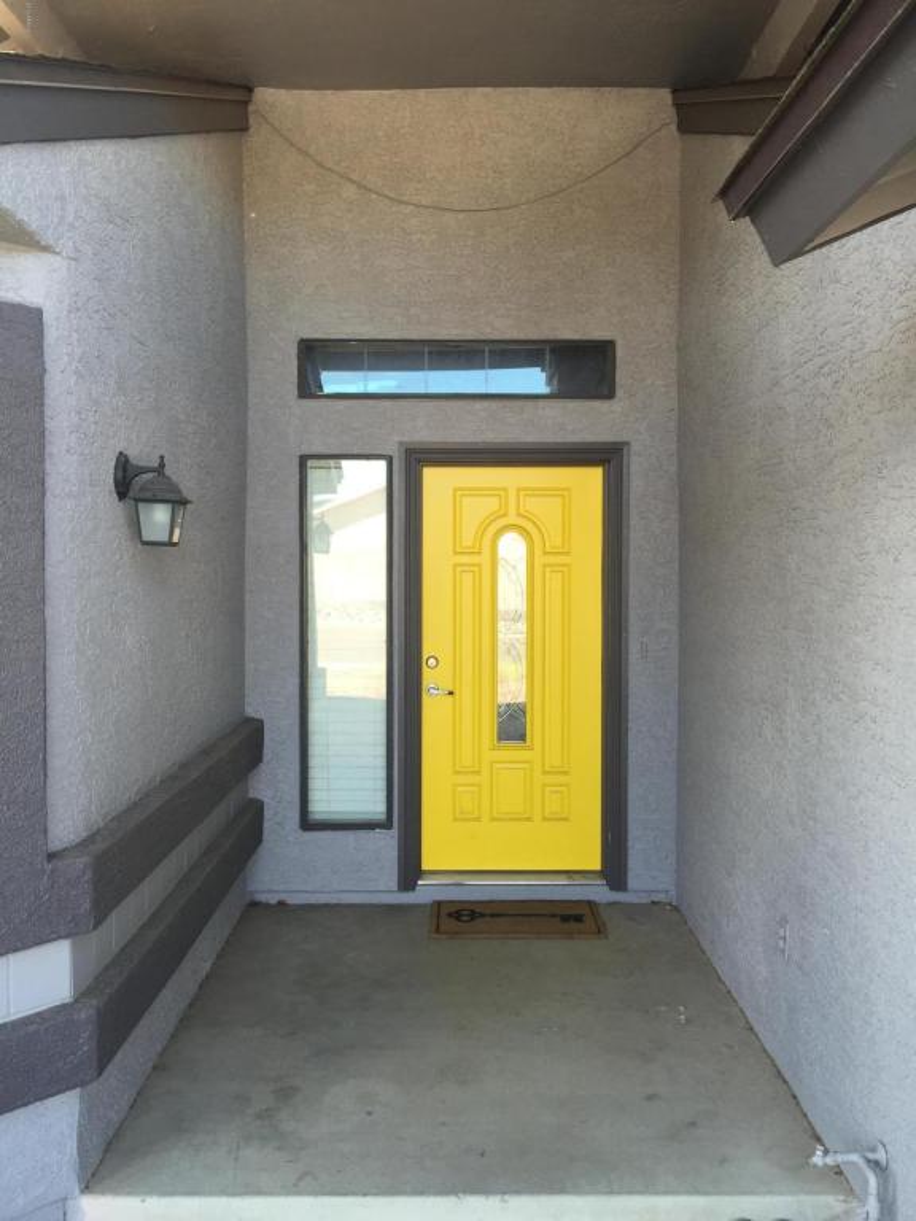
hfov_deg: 48.2
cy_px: 610
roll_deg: +0.1
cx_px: 458
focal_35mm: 29
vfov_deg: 61.7
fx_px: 1023
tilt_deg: -0.7
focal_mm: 4.15
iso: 50
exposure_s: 1/120
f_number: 2.2
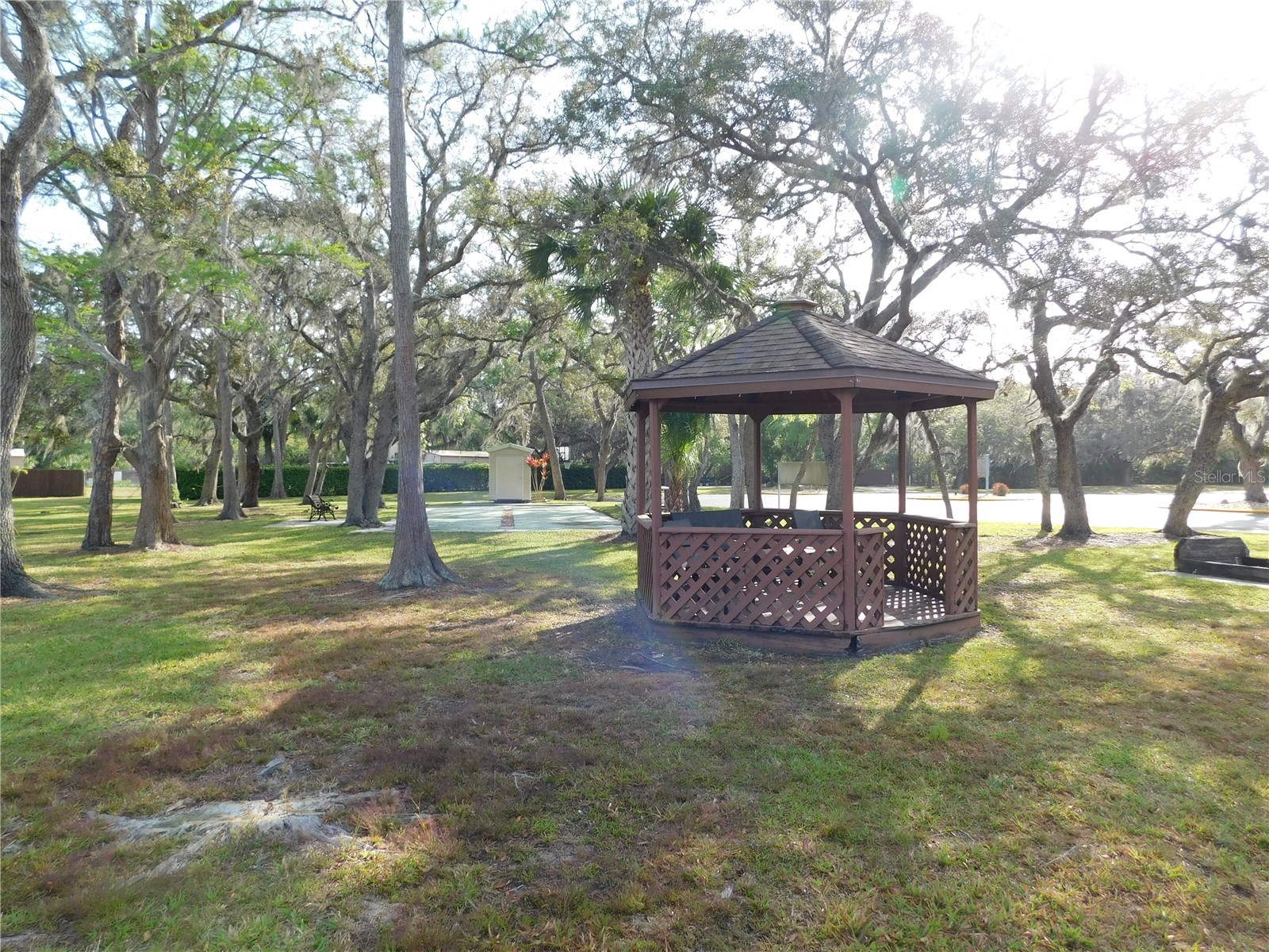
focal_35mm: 23
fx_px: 843
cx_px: 634
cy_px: 476
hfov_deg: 73.9
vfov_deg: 58.9
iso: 125
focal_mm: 4
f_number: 3
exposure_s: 1/400
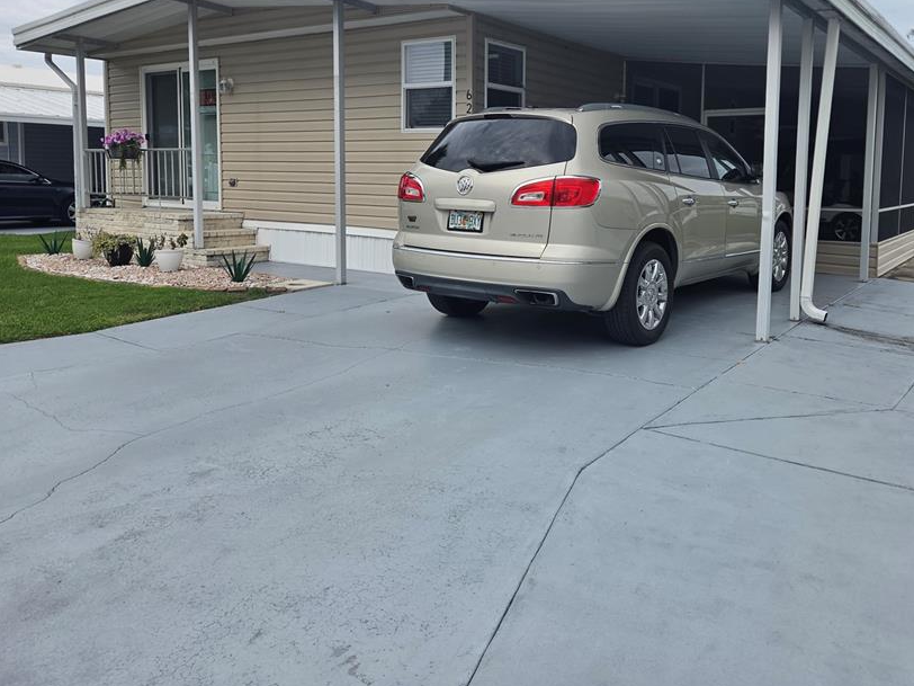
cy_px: 259
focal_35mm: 29
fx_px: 766
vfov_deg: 47.8
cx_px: 520
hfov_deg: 61.4
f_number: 1.8
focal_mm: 5.4
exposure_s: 1/2977
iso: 80
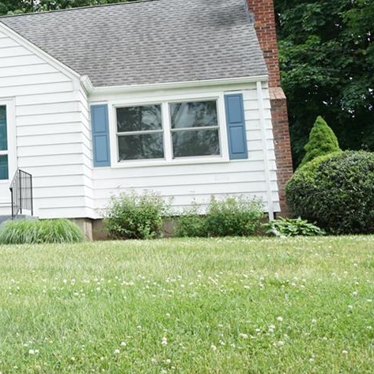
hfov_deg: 27.8
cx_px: -3
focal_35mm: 58
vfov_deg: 29.4
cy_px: 130
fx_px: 708
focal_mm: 21
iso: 100
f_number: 5
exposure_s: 1/125
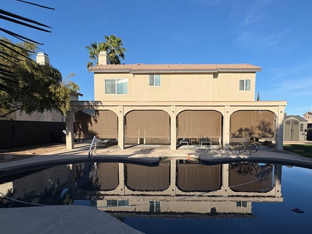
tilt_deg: -3.3
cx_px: 171
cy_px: 137
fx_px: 189
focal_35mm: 21
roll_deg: +0.4
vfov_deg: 63.0
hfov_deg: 78.8
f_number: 2.2
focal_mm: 2.22
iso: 50
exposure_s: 1/2674
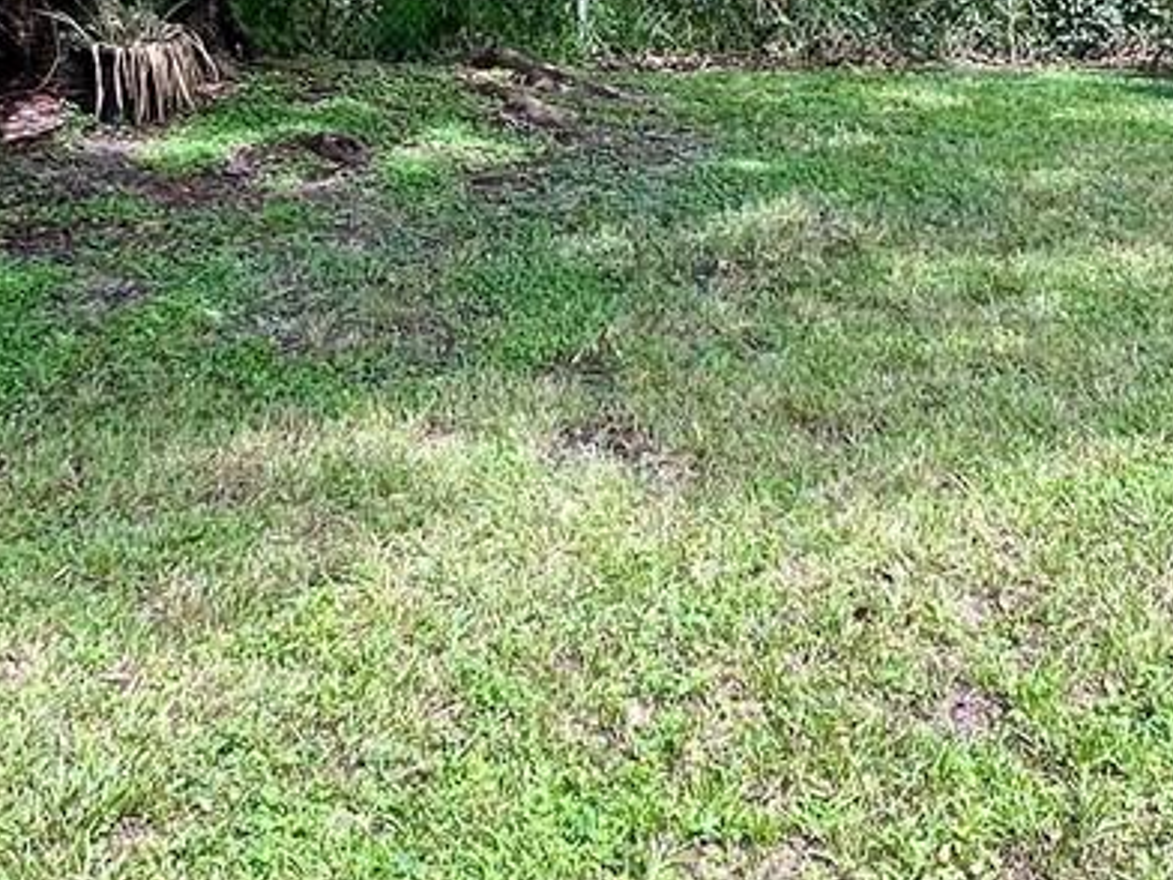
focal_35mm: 53
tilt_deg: -5.0
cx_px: 742
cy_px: 24
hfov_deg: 35.9
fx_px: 1796
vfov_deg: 26.2
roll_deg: +2.7
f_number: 1.8
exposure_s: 1/253
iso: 32
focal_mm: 1.57
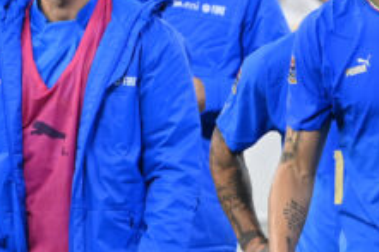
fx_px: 19524
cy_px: 261
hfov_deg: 1.1
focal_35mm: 1856
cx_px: 415
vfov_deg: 0.7
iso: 2500
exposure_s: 1/1600
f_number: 4.5
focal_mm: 400
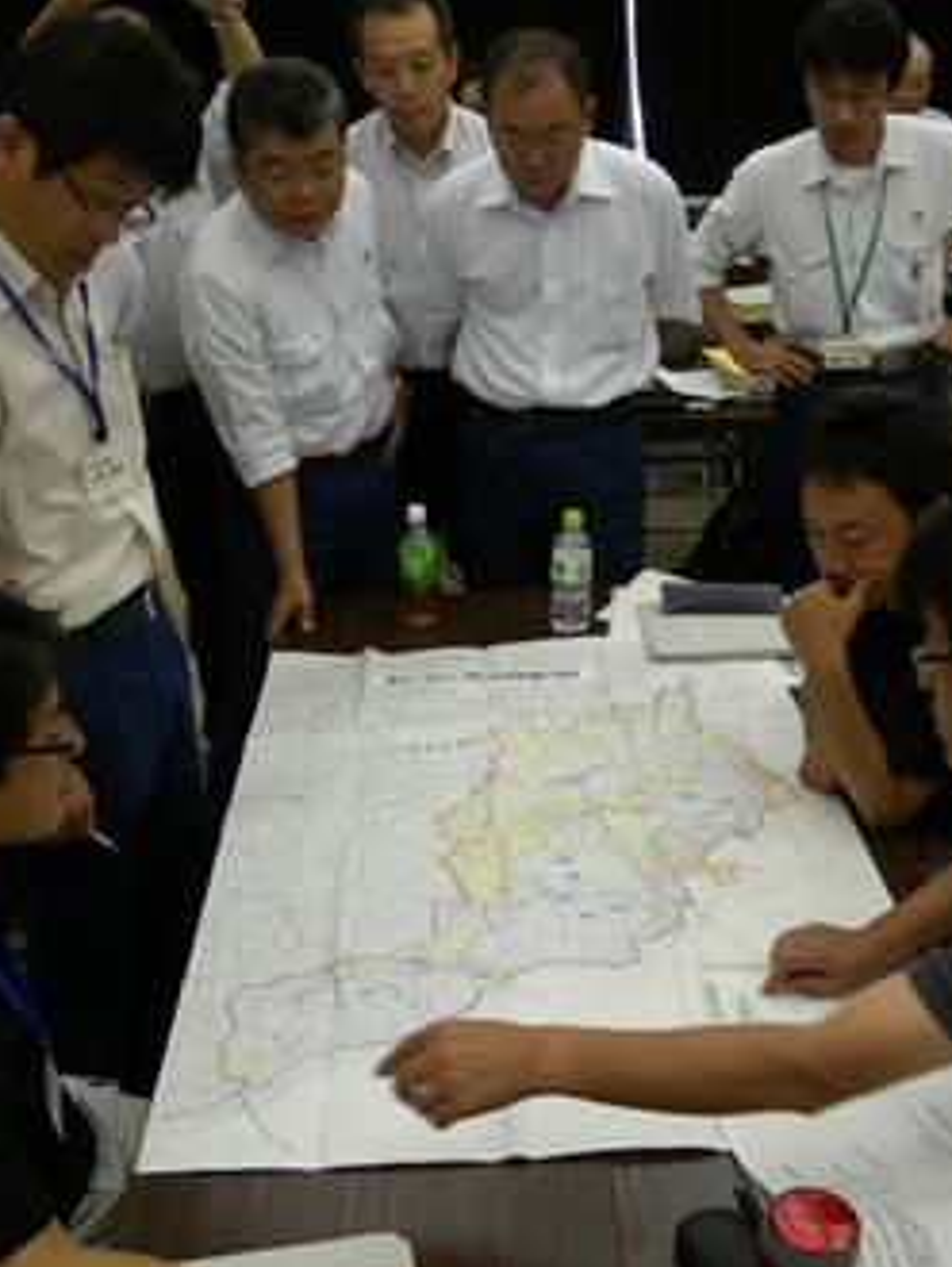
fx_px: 1392
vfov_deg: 48.9
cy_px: 641
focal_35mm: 38
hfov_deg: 37.7
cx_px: 518
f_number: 2.7
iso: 102
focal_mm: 6
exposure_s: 1/60
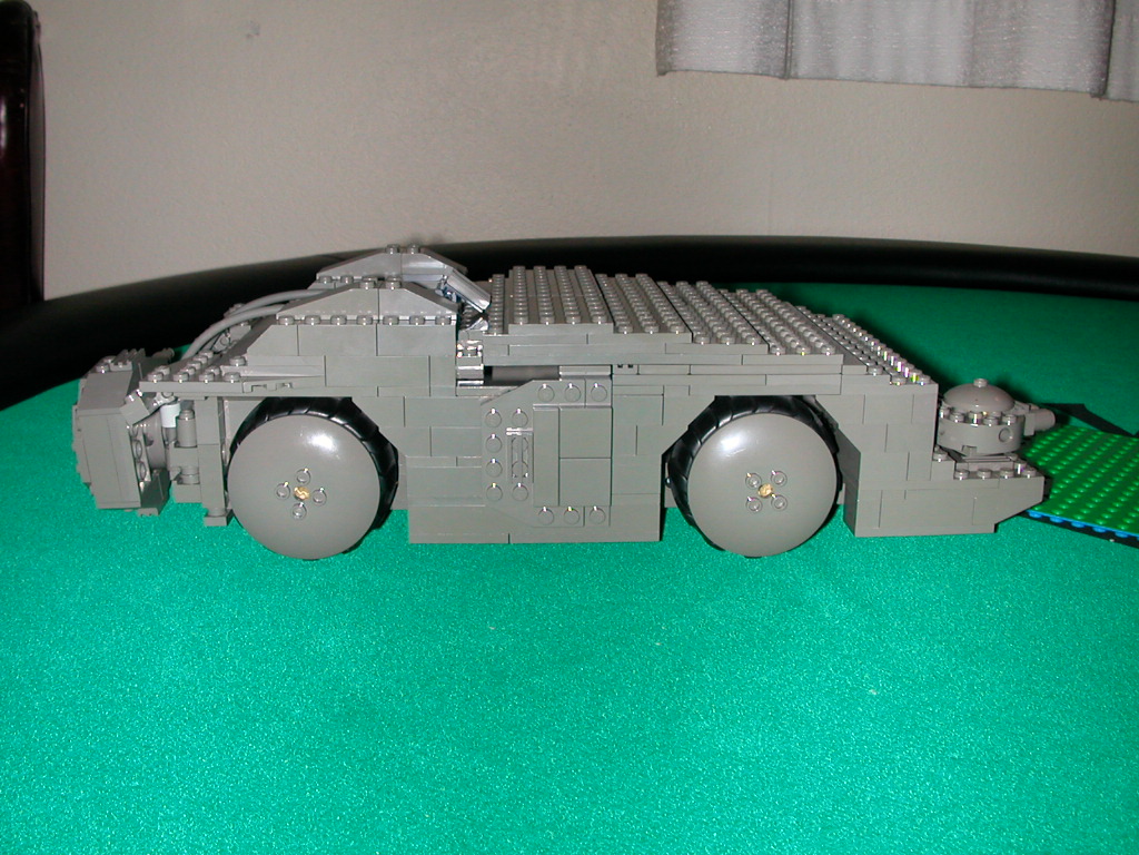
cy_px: 428
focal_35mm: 37
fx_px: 1217
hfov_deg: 50.1
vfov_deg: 38.7
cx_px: 570
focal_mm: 5.6
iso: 100
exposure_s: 1/59.9
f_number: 4.5
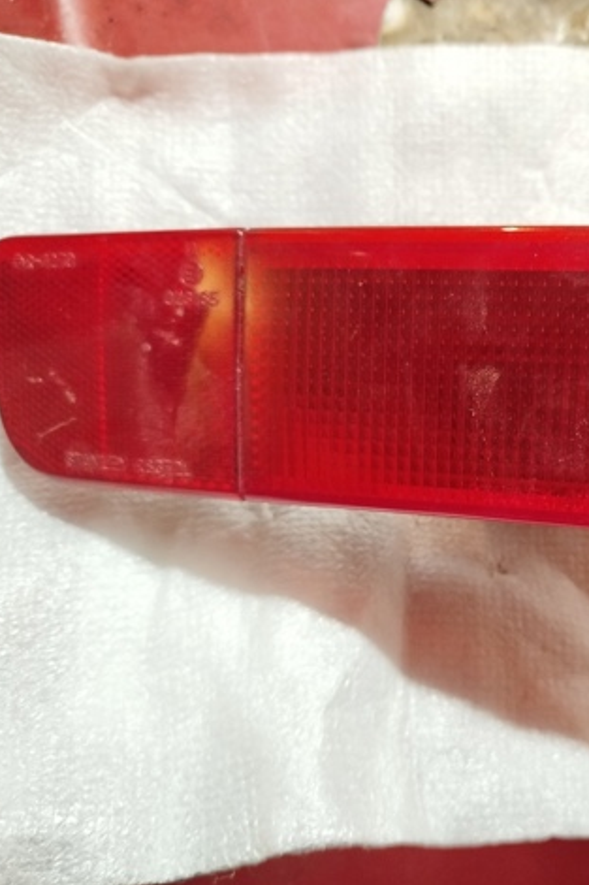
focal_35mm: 34
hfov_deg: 36.8
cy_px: 437
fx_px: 835
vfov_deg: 55.8
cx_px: 514
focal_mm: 5.31
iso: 1000
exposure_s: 1/17
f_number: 1.7
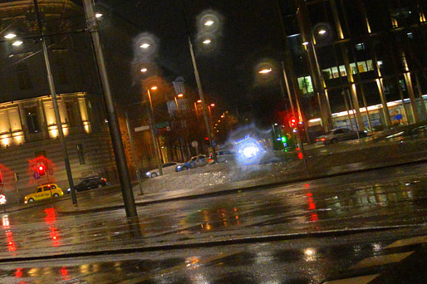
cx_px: 69
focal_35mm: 84
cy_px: 37
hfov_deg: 23.7
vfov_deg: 16.1
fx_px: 996
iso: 2500
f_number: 3.5
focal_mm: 18
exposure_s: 1/60
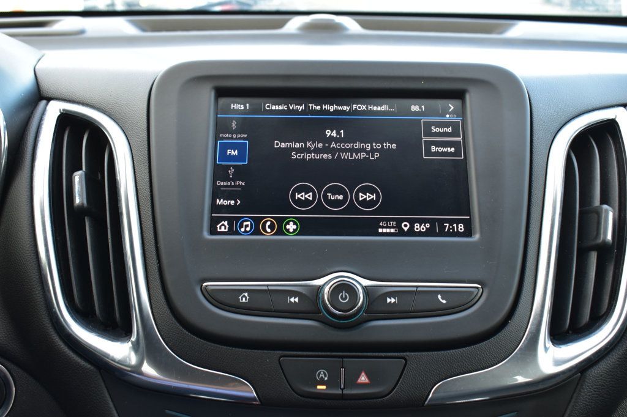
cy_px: 208
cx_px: 314
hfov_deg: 49.6
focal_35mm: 39
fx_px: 679
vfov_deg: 34.2
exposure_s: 1/25
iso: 400
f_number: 7.1
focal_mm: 26
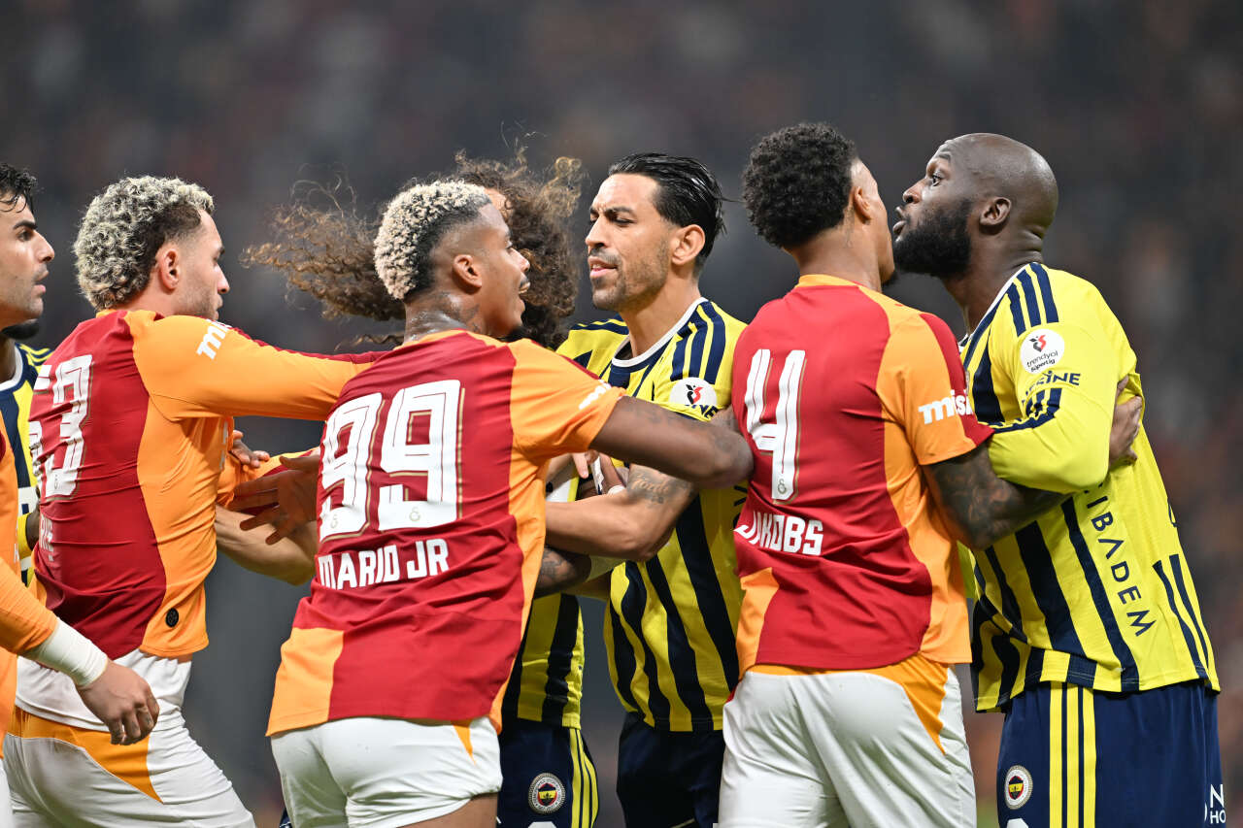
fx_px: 13808
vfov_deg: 3.4
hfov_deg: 5.2
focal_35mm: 400
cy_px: 414
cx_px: 622
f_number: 2.8
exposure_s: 1/1250
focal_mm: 400
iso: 1600
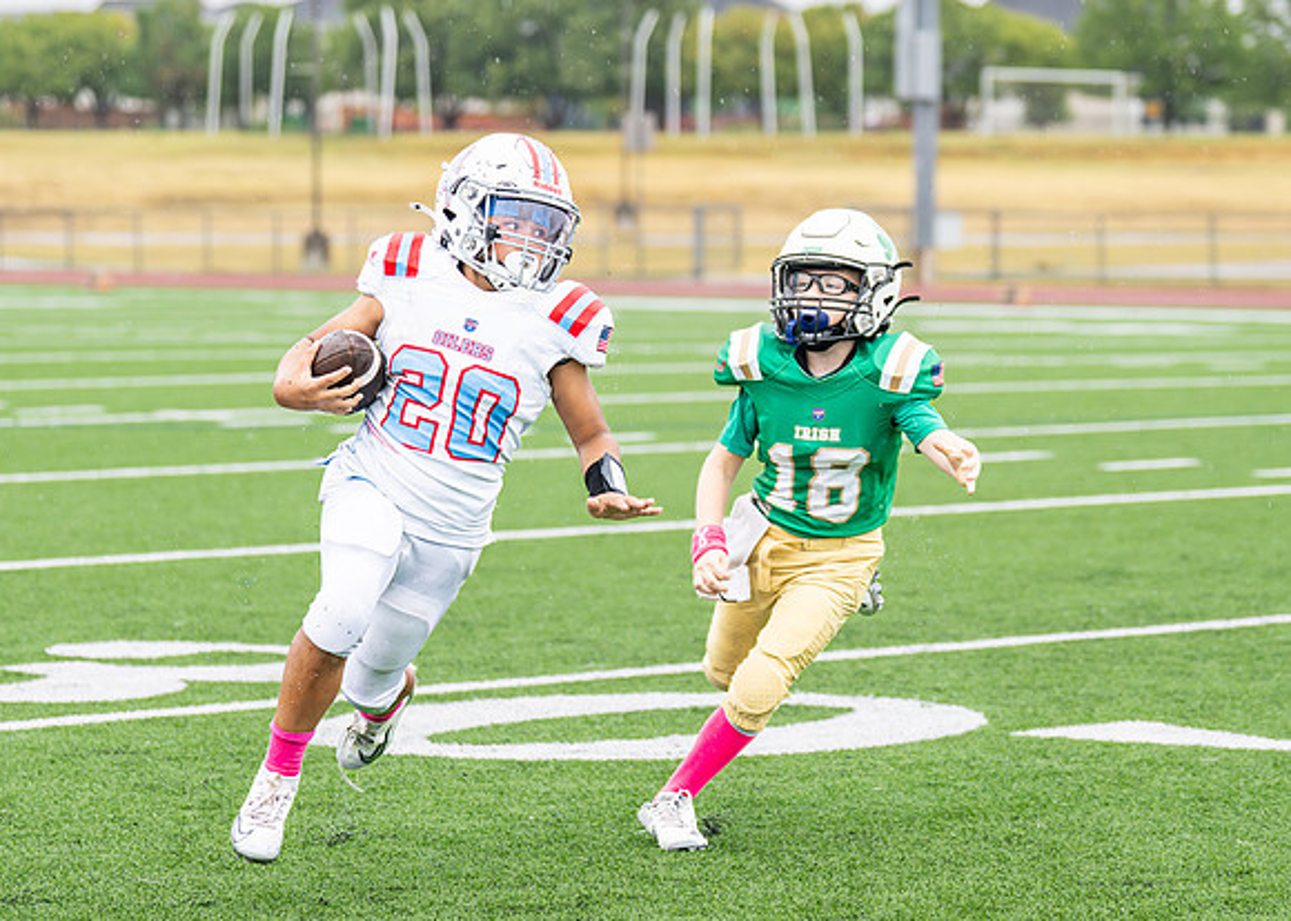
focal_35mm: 149
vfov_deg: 9.6
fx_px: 5464
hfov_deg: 13.5
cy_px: 433
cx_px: 580
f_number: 2.8
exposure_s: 1/1000
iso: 400
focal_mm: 88
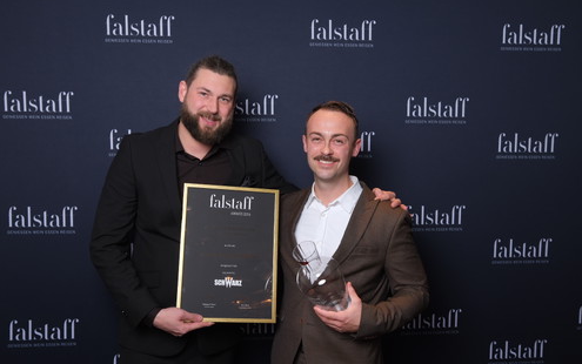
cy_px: 193
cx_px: 293
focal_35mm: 36
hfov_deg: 54.0
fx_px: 571
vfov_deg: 35.4
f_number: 4
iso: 320
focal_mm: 23
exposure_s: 1/125
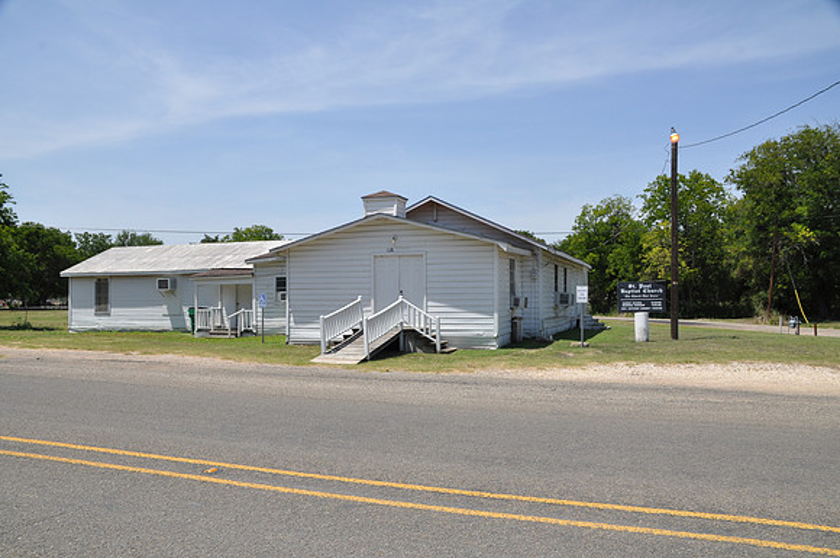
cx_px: 420
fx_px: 699
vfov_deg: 43.5
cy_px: 279
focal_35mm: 30
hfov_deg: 62.0
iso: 200
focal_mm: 20
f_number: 13
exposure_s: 1/160
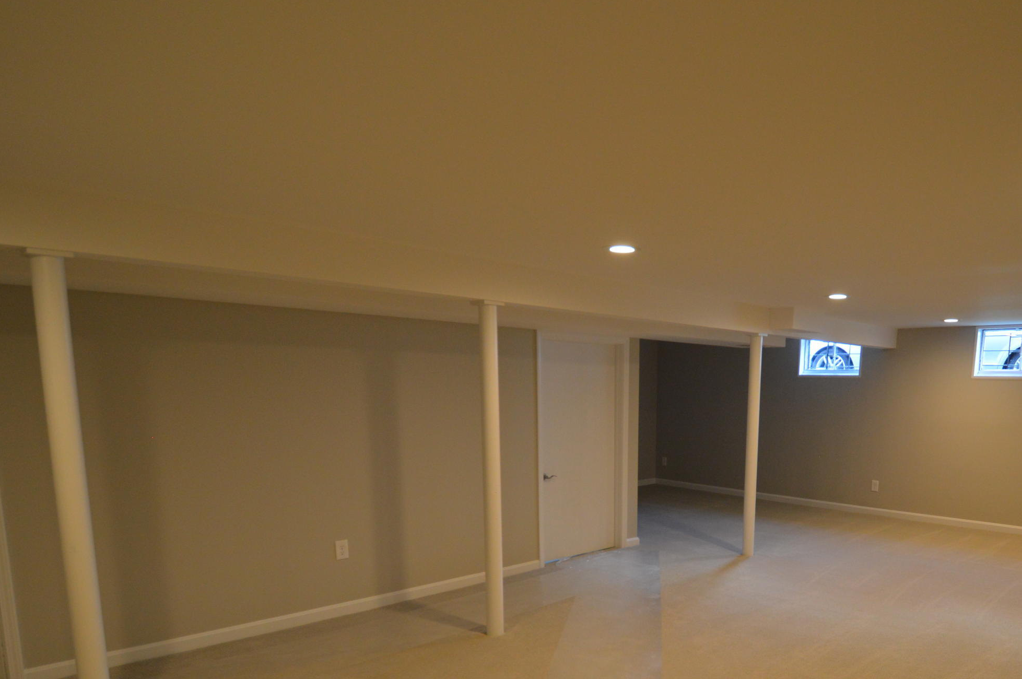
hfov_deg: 74.5
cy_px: 494
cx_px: 656
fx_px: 652
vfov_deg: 53.0
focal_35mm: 23
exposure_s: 1/60
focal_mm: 10
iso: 640
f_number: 3.5
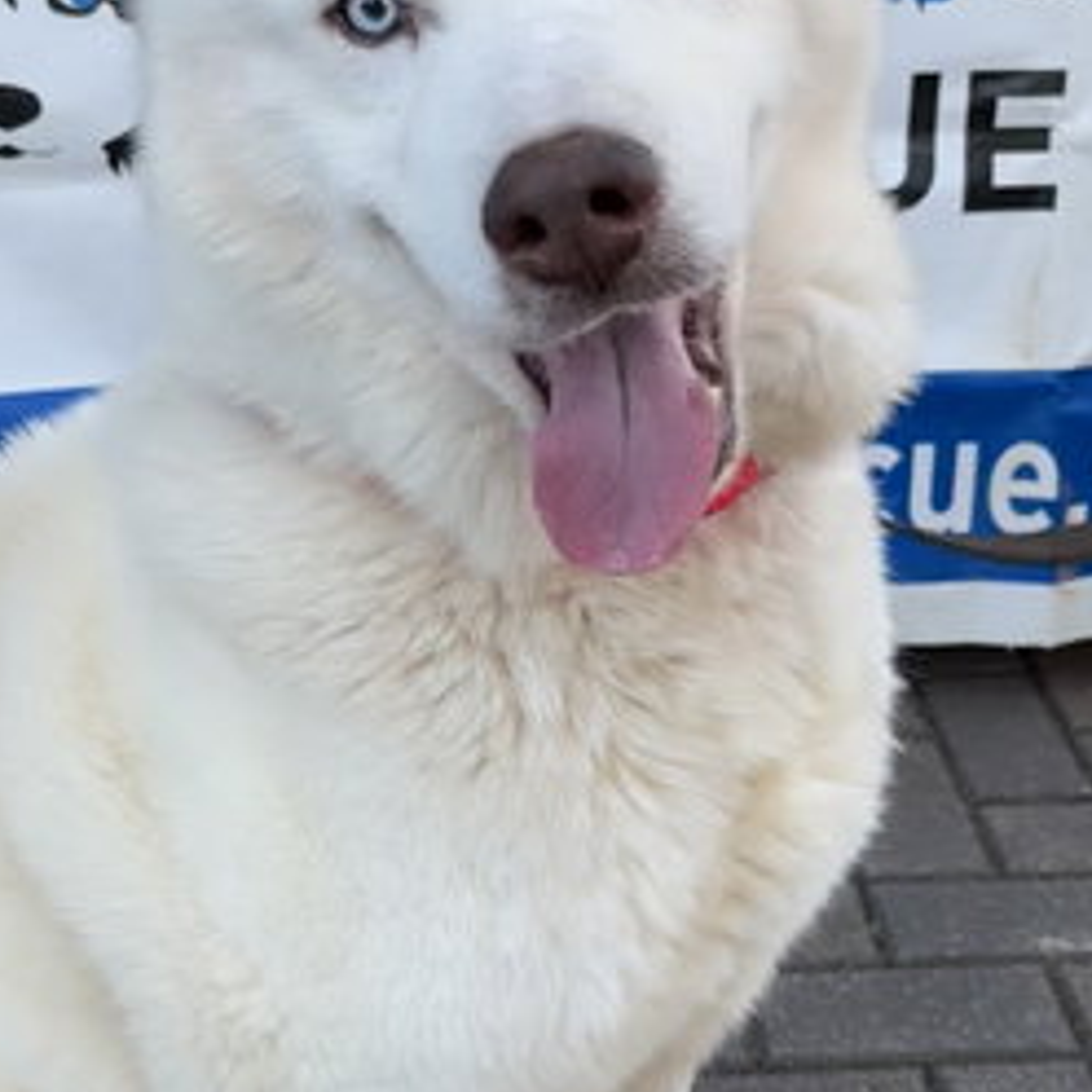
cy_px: 535
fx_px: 2034
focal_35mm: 57
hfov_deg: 30.0
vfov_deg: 30.0
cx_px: 590
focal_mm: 6.76
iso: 80
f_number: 1.78
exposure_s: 1/658
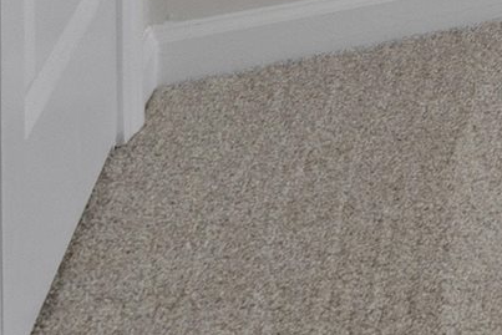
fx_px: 1702
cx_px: 1698
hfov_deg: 9.8
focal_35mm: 122
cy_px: -716
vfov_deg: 8.9
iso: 800
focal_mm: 16
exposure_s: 1/60
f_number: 8
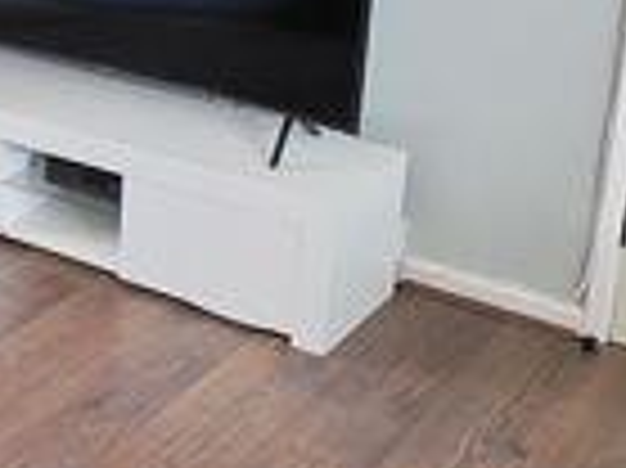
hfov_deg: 24.7
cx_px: -14
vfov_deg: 19.1
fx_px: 1355
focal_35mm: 75
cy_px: 14
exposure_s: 1/50
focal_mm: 2.2
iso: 800
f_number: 1.9
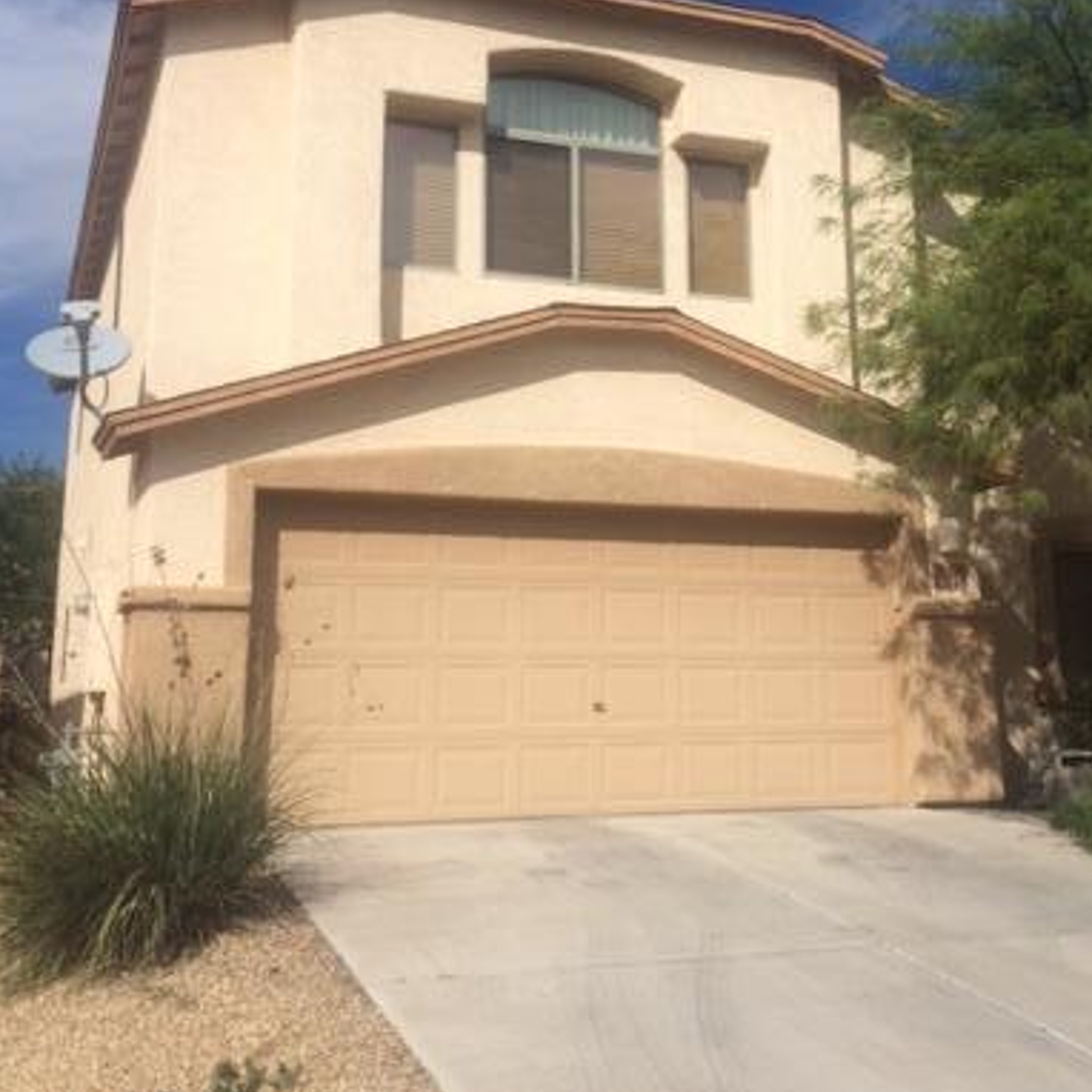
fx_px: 1535
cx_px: 657
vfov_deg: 38.7
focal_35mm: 43
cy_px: 357
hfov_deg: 39.0
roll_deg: +2.5
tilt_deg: +14.4
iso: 32
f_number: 2.2
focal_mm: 4.15
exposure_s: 1/4115
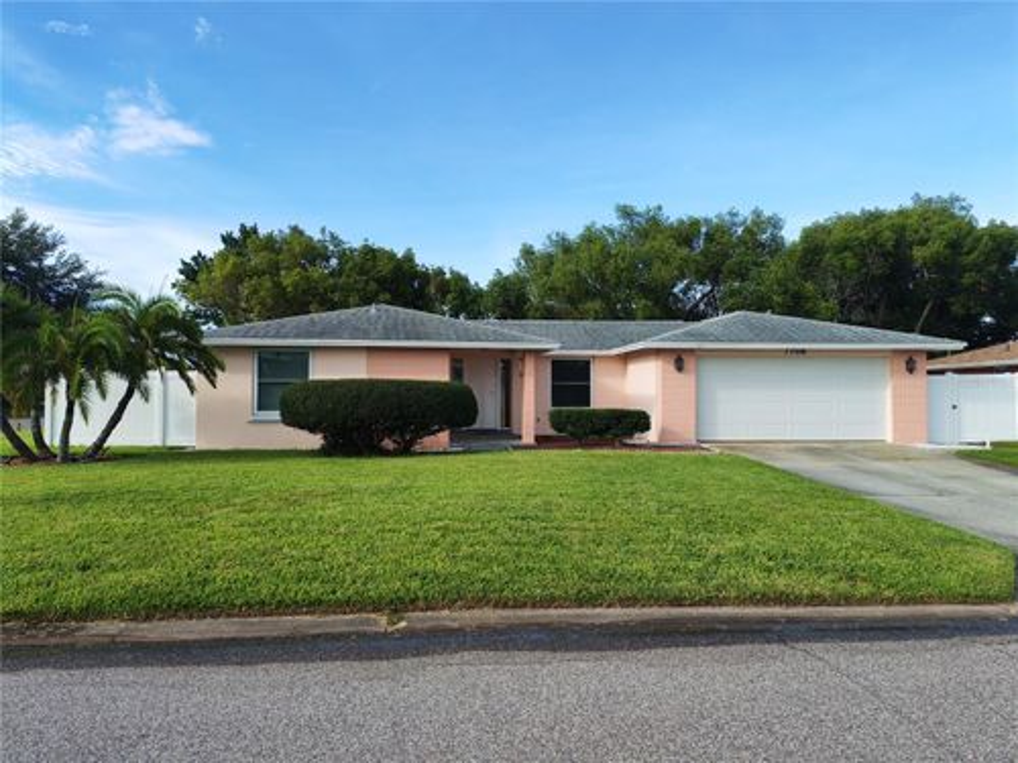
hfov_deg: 65.3
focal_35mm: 27
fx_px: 794
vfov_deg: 51.4
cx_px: 509
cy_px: 382
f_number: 1.9
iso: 50
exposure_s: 1/330
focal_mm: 6.12
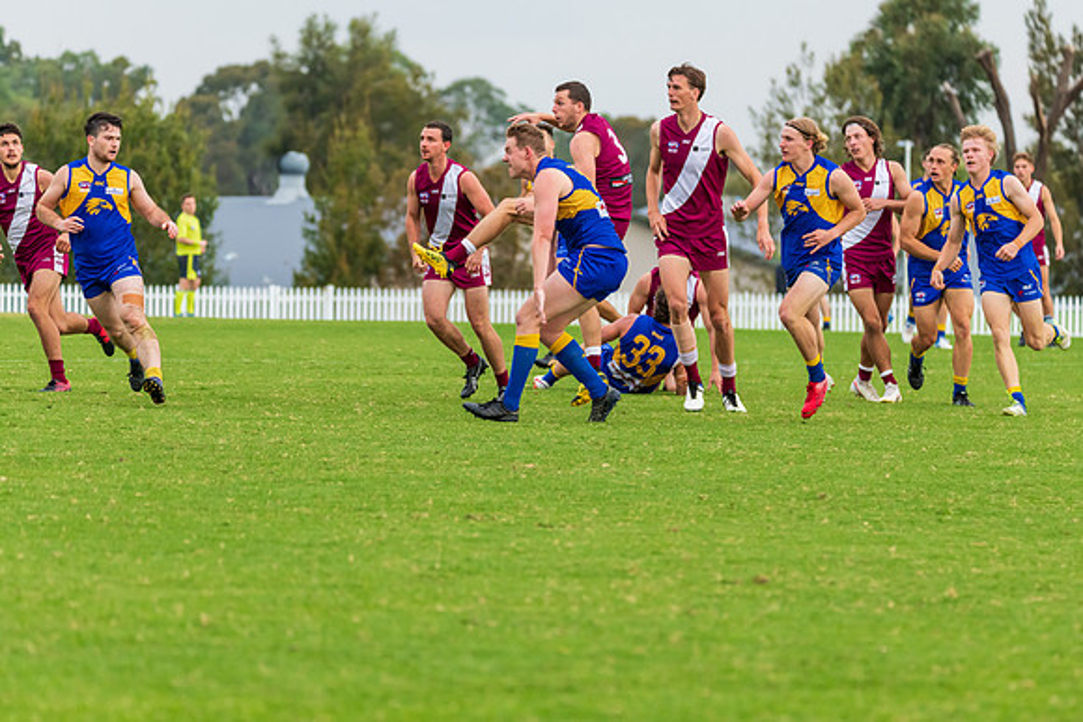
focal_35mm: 245
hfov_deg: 8.4
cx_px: 551
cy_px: 366
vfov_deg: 5.6
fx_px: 7371
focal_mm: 240
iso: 1000
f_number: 5.3
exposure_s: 1/1250
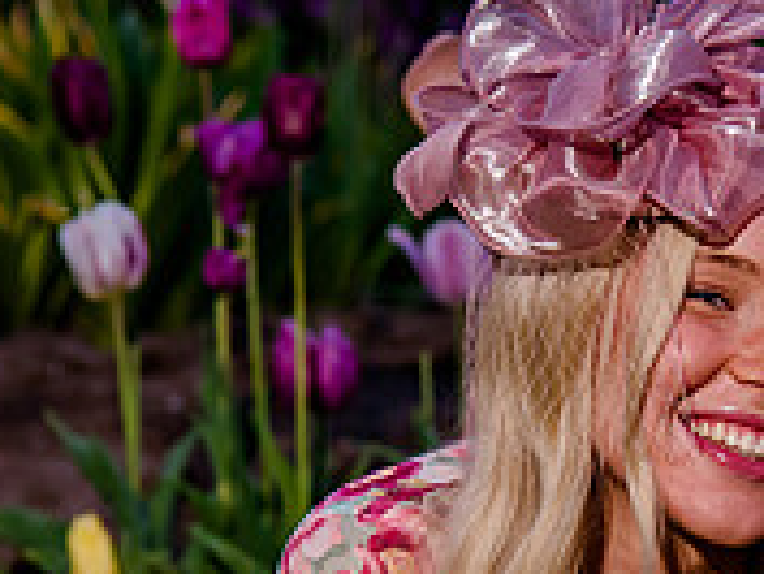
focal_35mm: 271
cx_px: 831
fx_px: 5985
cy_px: 620
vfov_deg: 5.5
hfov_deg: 7.3
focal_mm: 70
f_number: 4
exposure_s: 1/125
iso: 1600
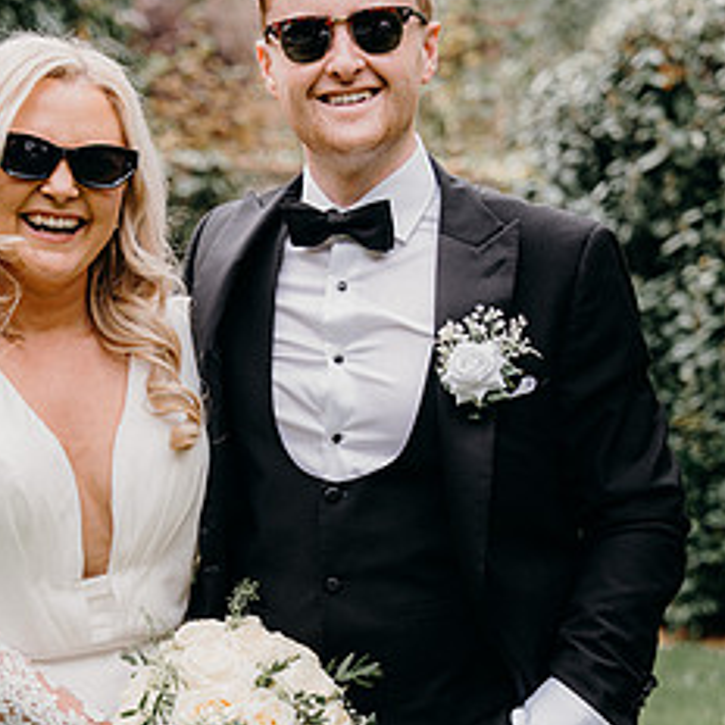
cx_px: 269
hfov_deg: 16.0
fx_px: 2583
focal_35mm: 109
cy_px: 528
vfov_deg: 15.9
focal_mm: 66
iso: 125
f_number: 3.5
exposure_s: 1/200
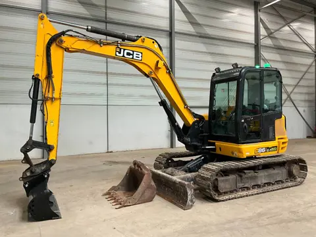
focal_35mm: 29
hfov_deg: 61.7
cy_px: 118
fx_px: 265
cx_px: 158
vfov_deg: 48.2
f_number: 1.8
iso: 100
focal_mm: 3
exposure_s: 1/60
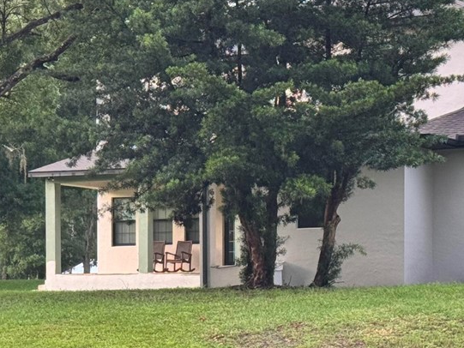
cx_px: 178
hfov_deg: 13.9
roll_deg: +0.1
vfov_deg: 10.4
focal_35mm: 142
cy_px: 314
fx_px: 1904
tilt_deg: -1.0
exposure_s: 1/87
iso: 100
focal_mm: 6.76
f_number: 1.78
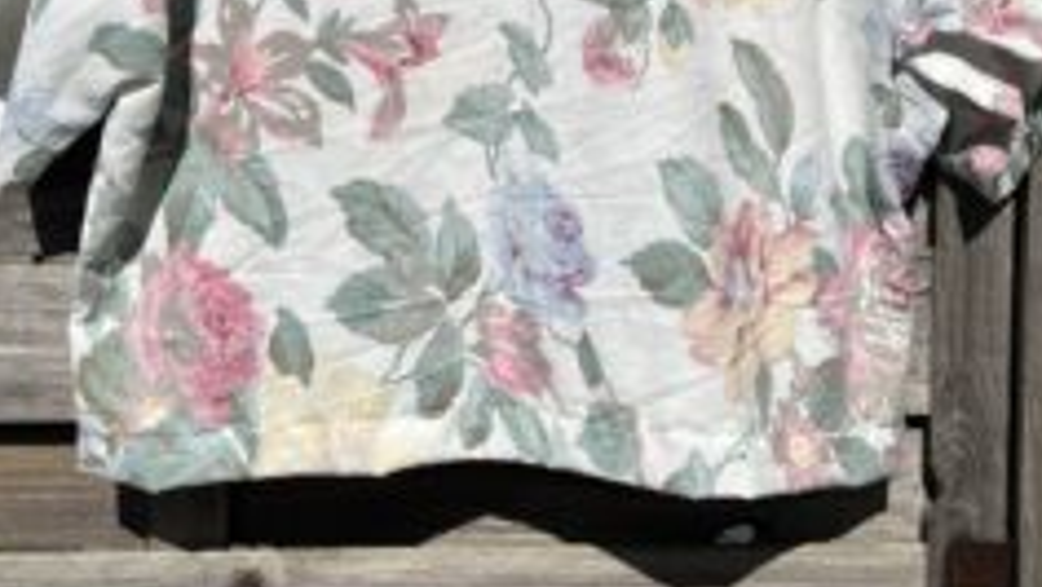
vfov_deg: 23.4
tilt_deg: -1.2
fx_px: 1327
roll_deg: -0.5
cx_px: 539
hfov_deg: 42.9
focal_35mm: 48
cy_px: -62
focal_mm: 5.1
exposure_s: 1/10870
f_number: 1.6
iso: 50
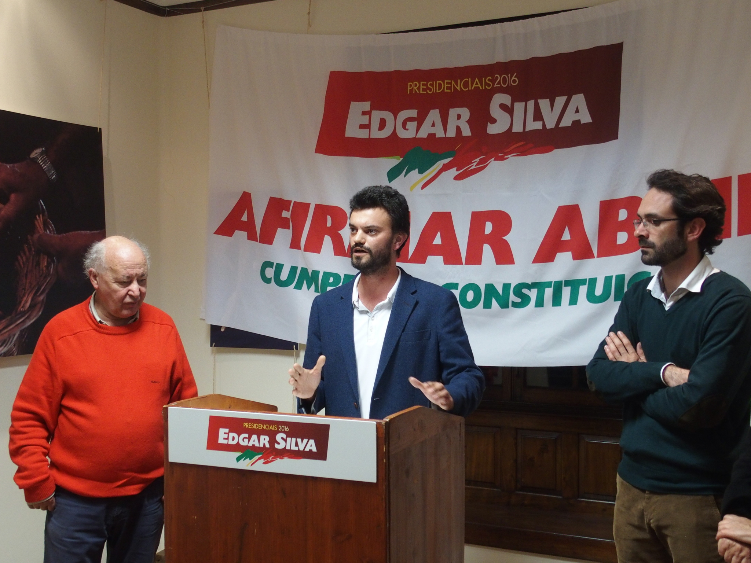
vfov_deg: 34.3
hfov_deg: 44.8
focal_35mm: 42
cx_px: 376
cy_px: 282
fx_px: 911
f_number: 2.8
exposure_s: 1/40
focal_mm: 9
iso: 640
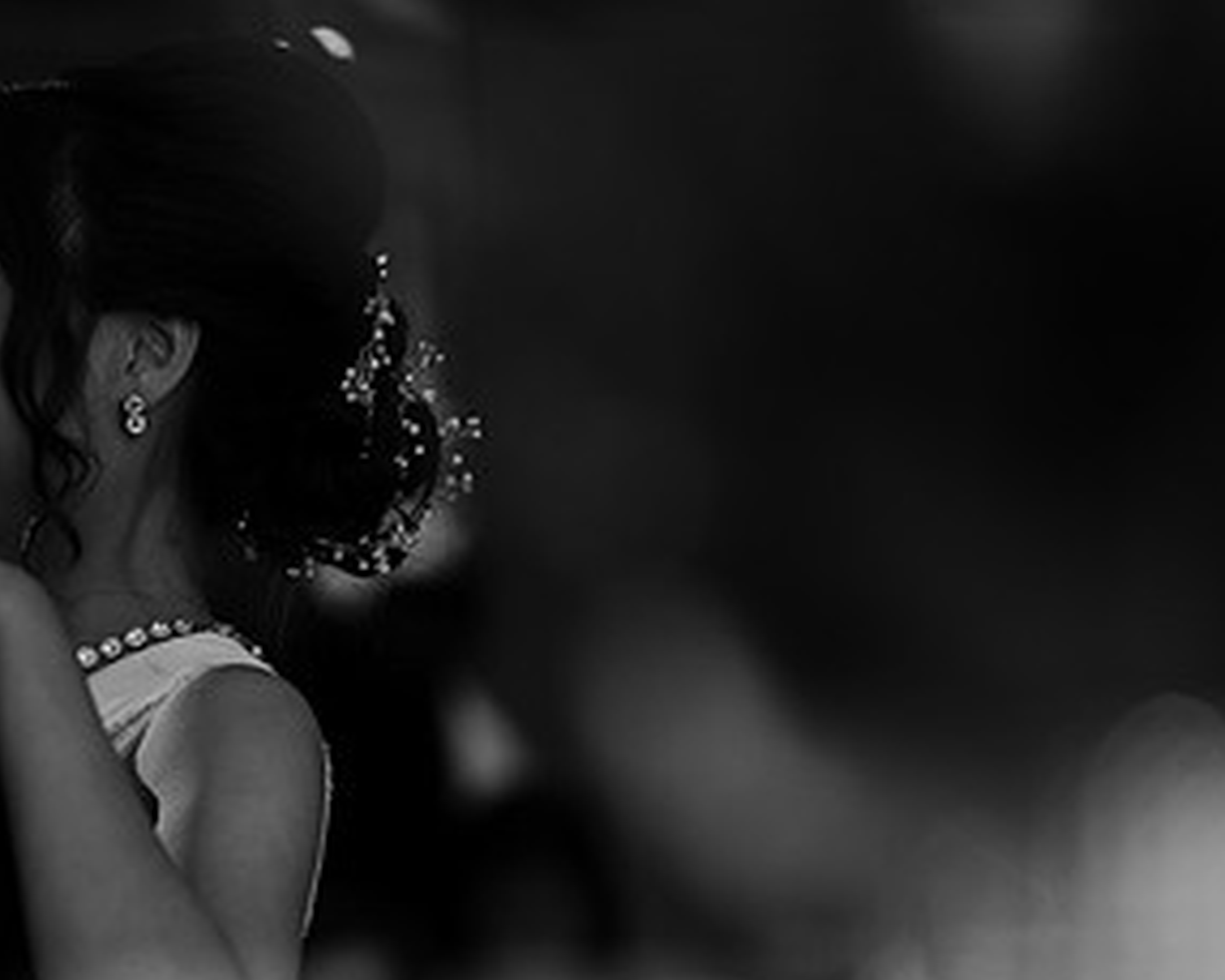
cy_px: 636
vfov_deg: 9.5
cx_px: 364
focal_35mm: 162
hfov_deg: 11.9
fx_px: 5875
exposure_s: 1/160
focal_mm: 85
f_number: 2
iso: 500
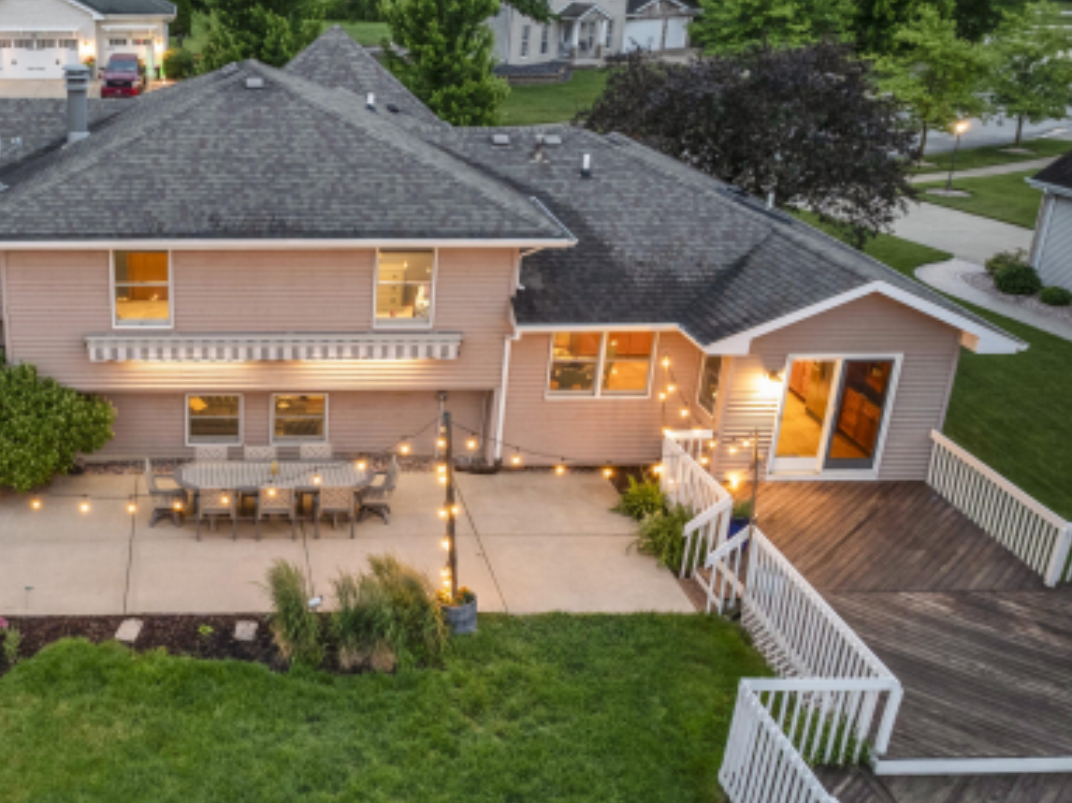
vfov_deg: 34.1
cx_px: 225
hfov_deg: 42.9
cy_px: 503
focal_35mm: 42
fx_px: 1300
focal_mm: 12.29
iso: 500
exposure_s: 1/13
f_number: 2.8
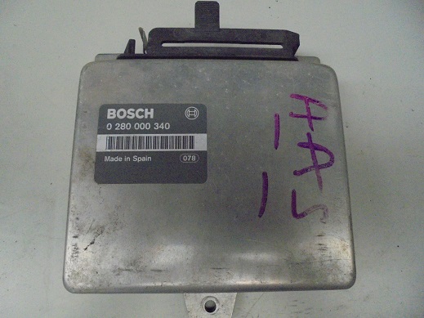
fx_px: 318
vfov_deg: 53.0
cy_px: 159
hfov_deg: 67.3
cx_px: 212
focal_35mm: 26
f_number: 3.5
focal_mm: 4.6
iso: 1000
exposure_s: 1/250
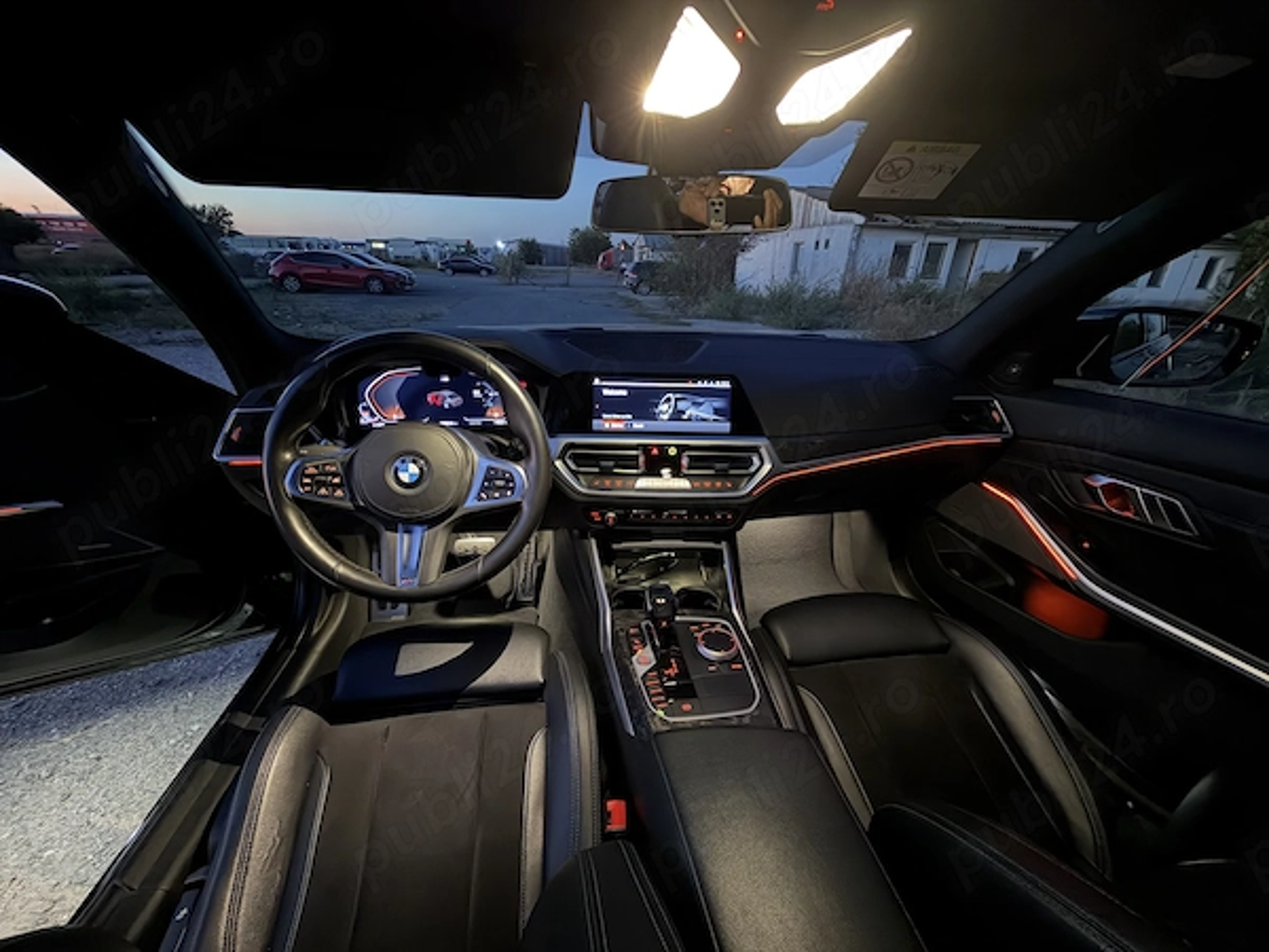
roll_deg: -1.7
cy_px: 476
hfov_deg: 102.1
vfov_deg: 85.7
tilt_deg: -23.1
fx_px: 513
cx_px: 634
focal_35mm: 14
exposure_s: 1/7
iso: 1250
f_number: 2.2
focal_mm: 2.22
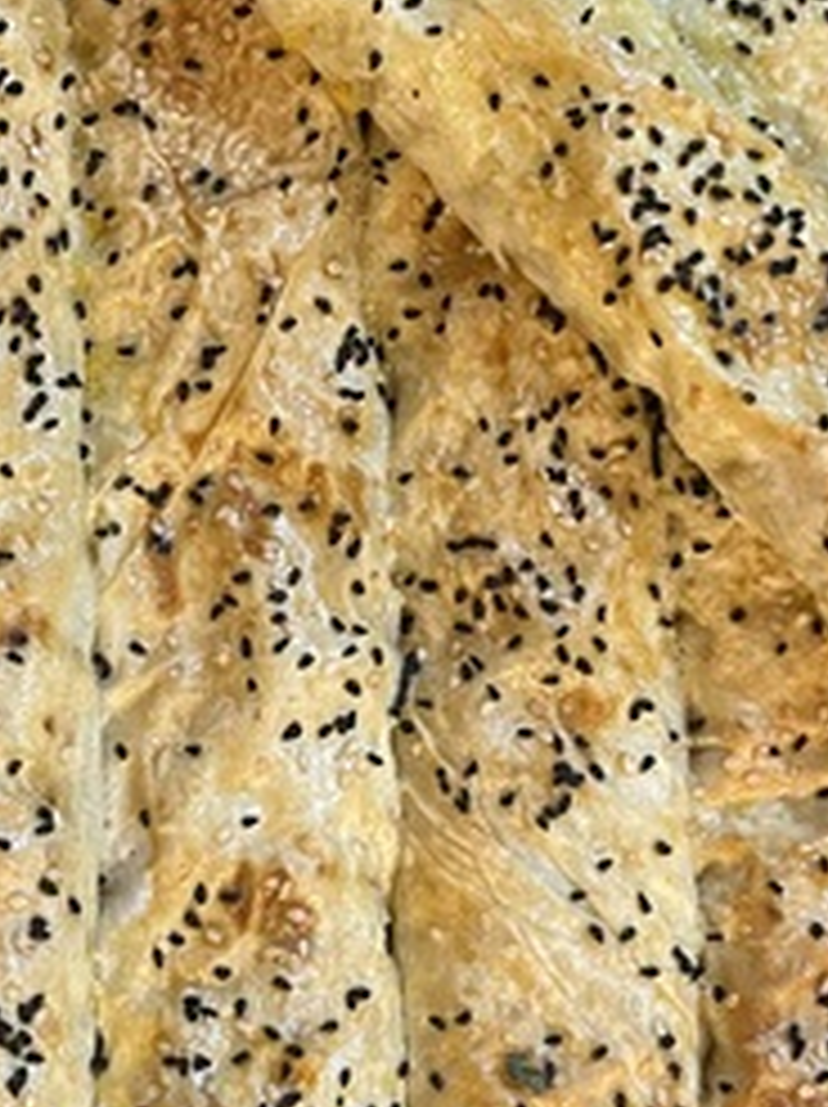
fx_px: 2332
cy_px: 279
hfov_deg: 20.1
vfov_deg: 26.4
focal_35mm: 73
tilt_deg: -77.4
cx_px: 297
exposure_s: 1/33
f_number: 1.6
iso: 400
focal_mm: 5.1
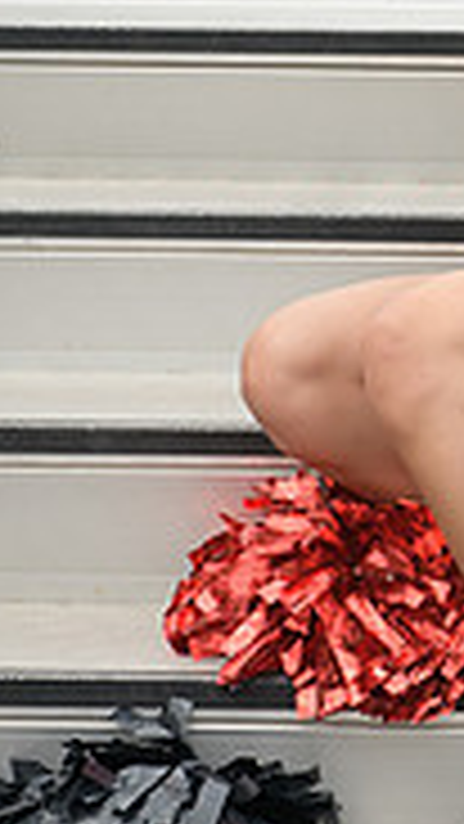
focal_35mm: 180
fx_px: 3935
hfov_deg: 6.7
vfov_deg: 11.9
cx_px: 554
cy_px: 131
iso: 800
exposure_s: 1/1250
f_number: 5.6
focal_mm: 70
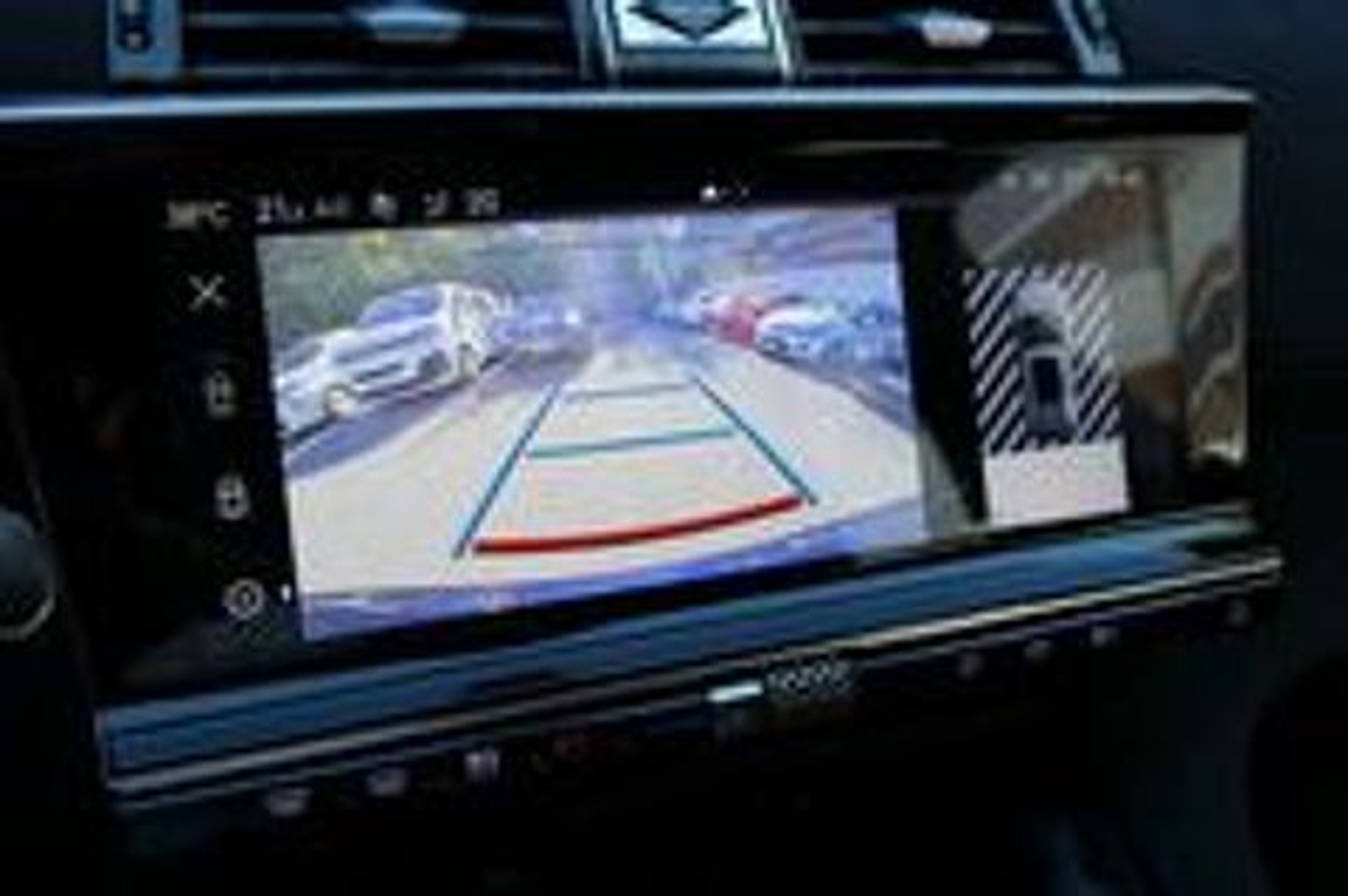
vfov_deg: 43.5
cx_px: 674
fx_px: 1122
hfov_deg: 62.0
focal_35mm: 30
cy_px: 448
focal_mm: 10.85
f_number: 3
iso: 125
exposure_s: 1/100
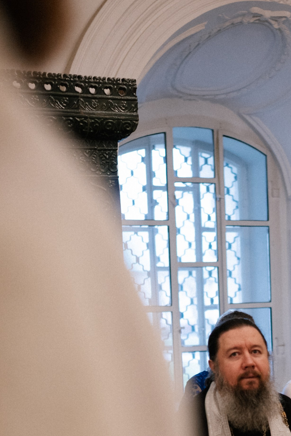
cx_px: 259
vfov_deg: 25.3
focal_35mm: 78
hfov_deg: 17.3
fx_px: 945
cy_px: 385
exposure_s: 1/250
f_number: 1.8
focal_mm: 35
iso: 800
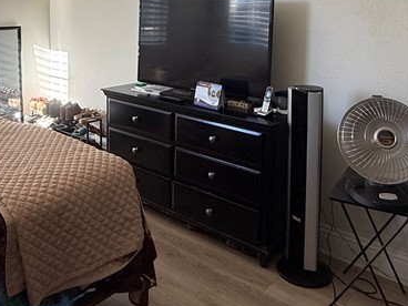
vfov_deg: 35.1
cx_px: 164
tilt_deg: -4.4
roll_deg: -0.9
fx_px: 460
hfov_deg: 47.6
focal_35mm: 39
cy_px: 43
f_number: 2.2
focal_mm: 2.22
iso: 64
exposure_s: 1/157
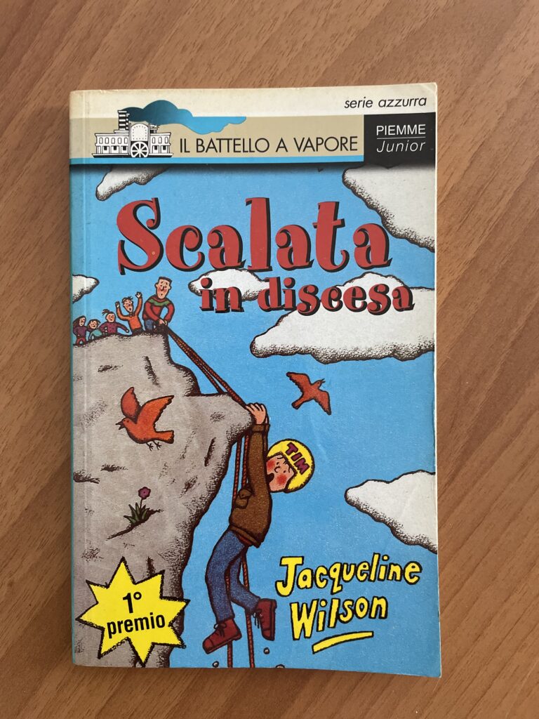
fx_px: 540
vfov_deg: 67.3
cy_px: 360
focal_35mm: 26
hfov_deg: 53.1
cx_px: 270
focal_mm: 4.2
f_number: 1.6
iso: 250
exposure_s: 1/60
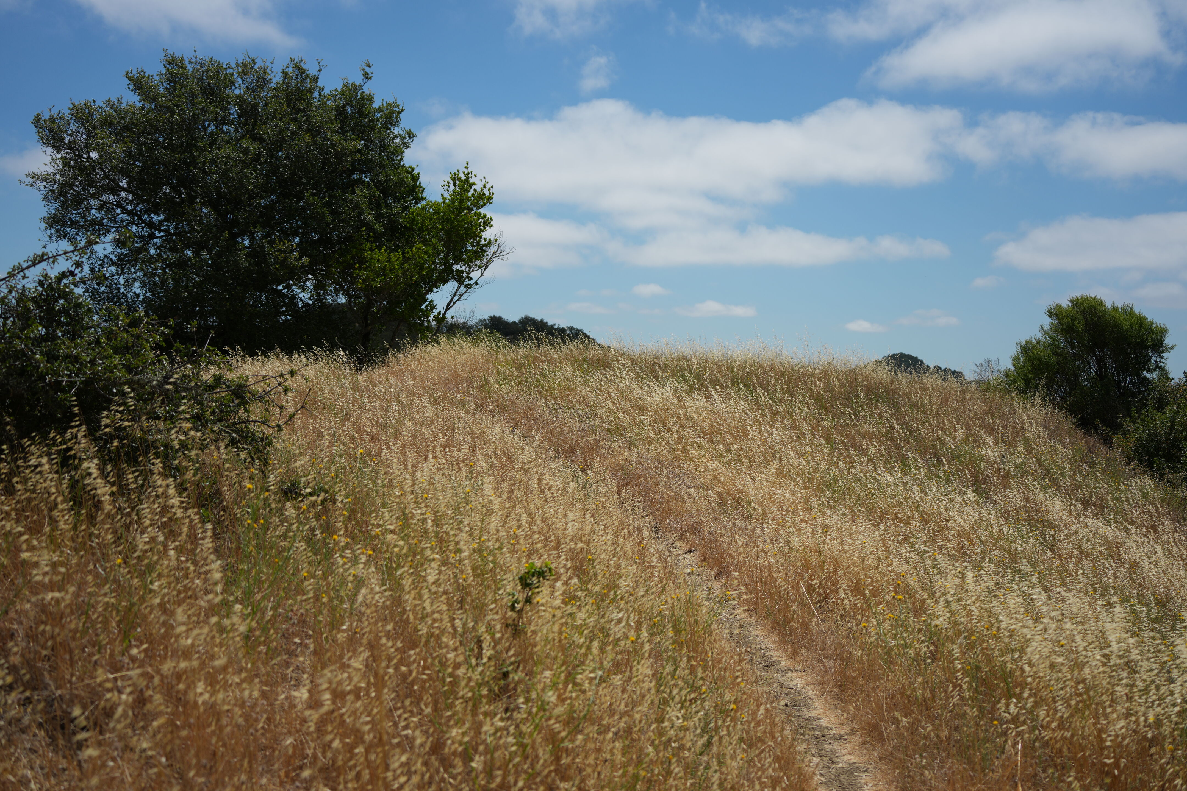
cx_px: 594
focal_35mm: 50
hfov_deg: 39.6
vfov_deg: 27.0
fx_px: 1648
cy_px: 396
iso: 100
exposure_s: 1/1250
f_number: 5
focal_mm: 50
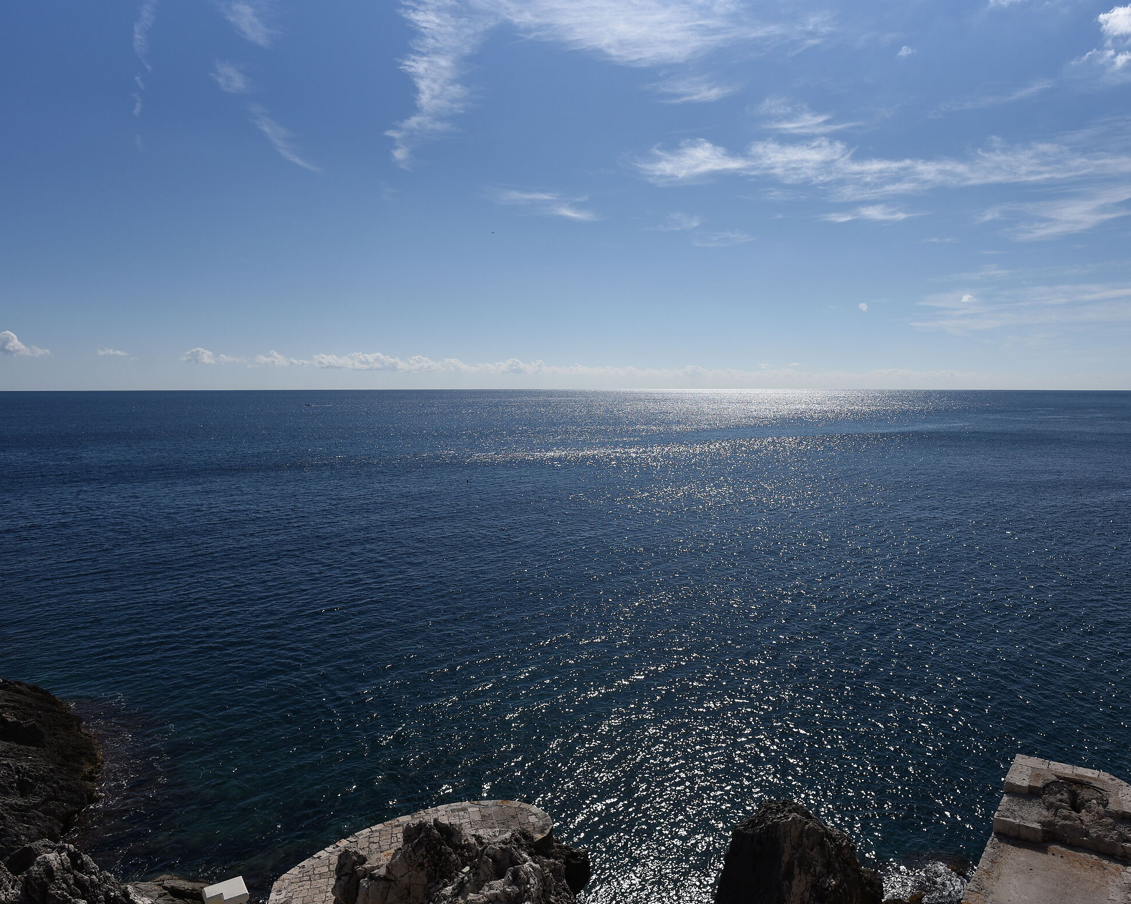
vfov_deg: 60.9
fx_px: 770
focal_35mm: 23
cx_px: 663
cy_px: 454
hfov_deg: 72.0
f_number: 4
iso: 125
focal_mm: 20
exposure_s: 1/4000
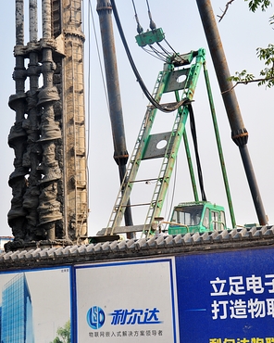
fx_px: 649
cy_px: 148
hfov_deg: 23.8
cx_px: 172
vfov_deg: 29.5
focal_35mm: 64
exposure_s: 1/500
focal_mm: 28
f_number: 8
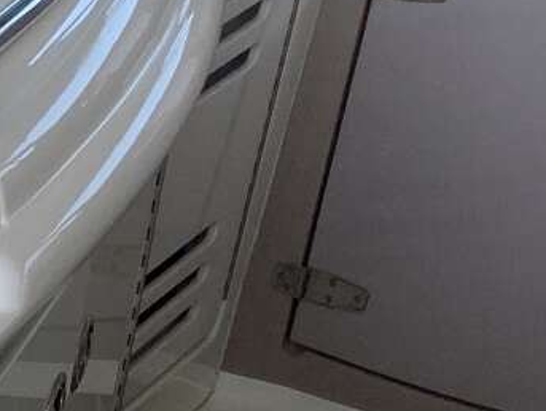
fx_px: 2053
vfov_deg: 10.4
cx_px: -549
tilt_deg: -35.2
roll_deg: +0.1
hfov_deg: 13.1
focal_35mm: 130
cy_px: 840
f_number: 2.4
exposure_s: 1/259
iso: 25
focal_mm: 3.3
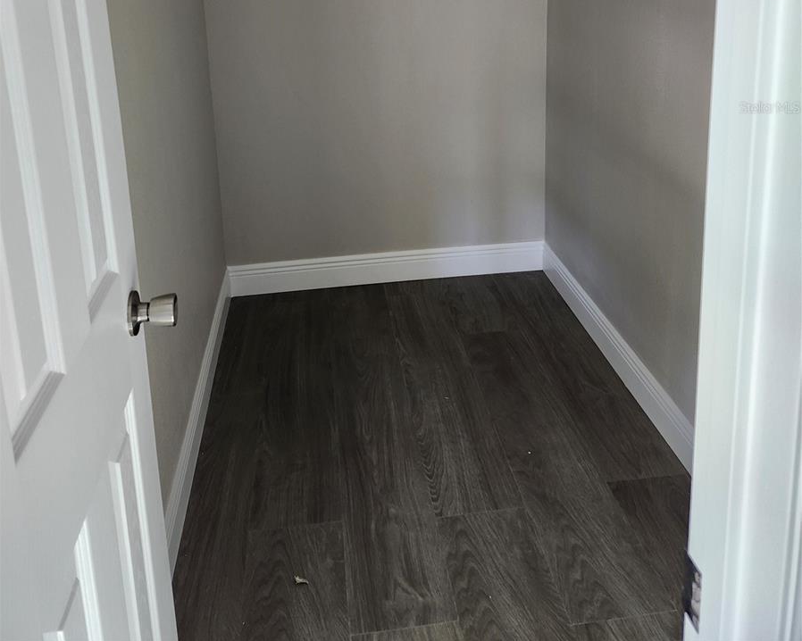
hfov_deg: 58.8
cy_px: 107
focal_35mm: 30
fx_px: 712
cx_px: 401
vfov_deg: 45.4
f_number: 1.8
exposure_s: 1/120
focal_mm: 5.54
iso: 400
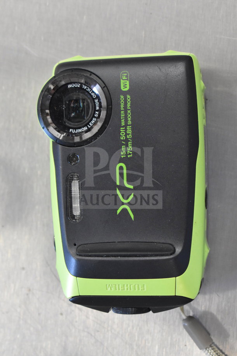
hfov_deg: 18.9
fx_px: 711
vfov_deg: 28.1
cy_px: 178
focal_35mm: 72
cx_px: 118
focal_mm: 48
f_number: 5.3
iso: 3600
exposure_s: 1/80
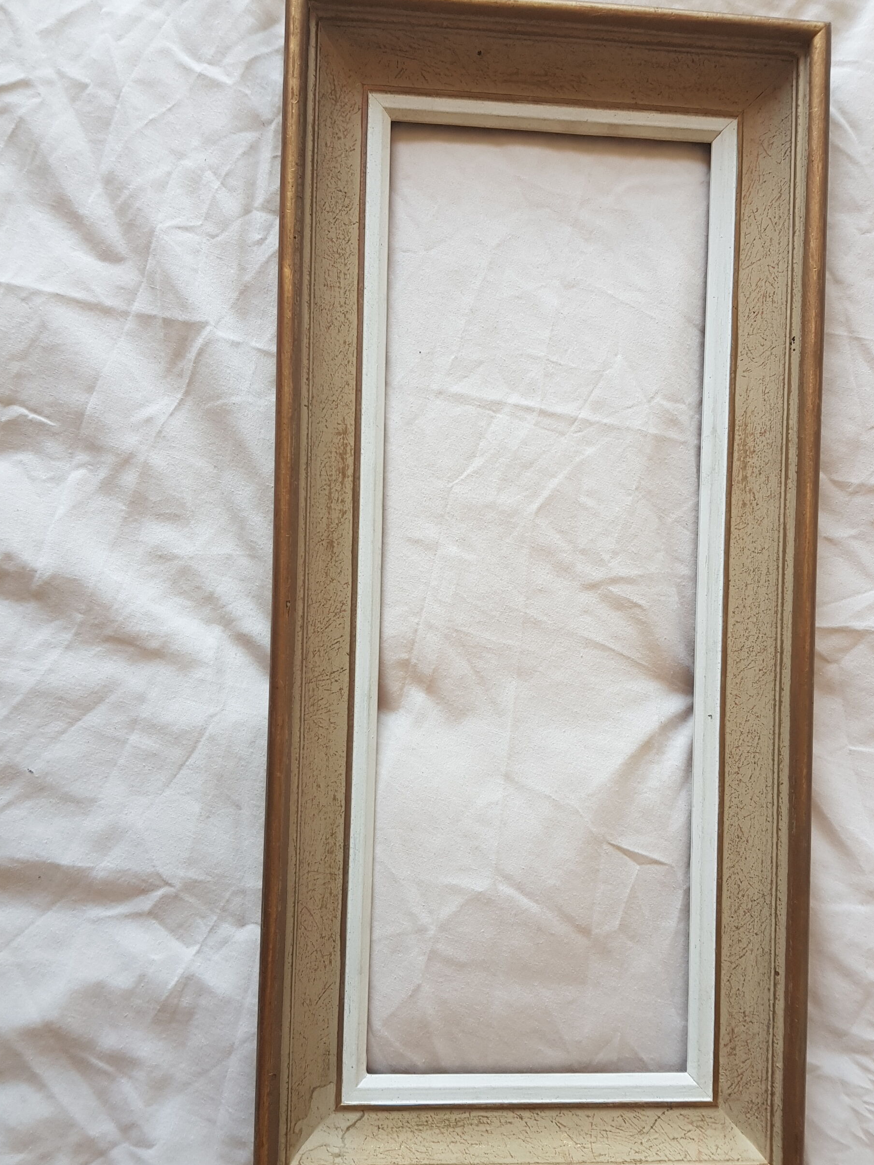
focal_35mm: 31
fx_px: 1043
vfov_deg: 58.3
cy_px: 629
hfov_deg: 45.4
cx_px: 491
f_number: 1.7
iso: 64
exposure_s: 1/50
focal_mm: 4.2
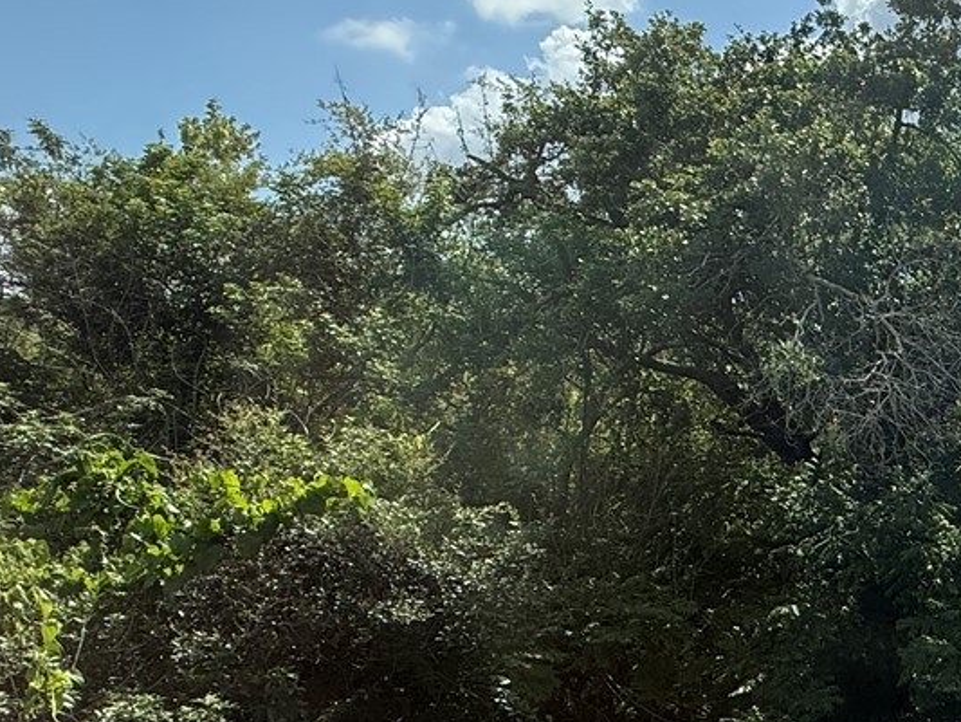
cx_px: 1222
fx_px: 1166
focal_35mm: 42
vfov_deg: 34.0
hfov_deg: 33.7
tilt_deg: -0.7
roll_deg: +0.0
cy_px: 498
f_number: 2.2
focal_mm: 2.22
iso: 64
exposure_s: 1/1399
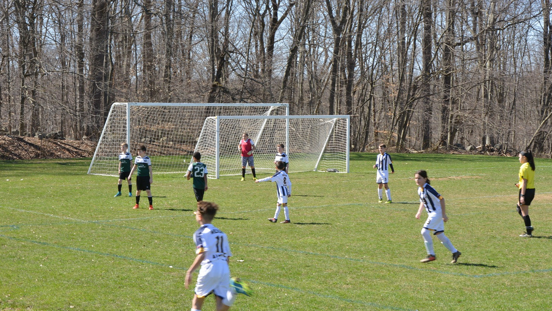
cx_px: 302
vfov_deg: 14.4
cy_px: 171
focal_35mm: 84
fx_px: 1230
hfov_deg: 25.3
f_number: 20
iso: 1000
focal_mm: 70
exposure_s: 1/160
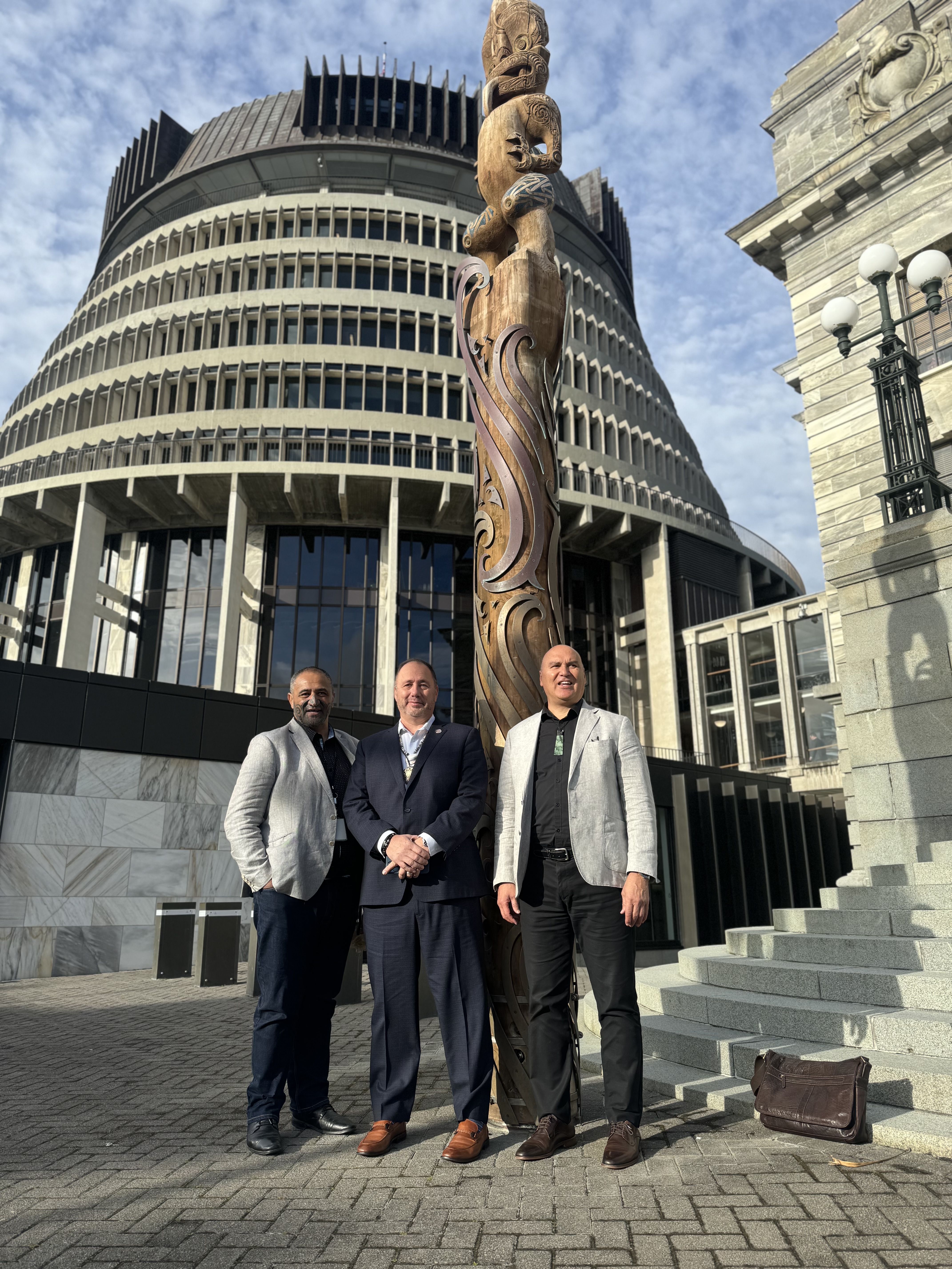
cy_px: 634
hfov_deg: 56.8
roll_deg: -0.5
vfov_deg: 71.6
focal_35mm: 24
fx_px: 880
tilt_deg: +17.7
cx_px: 476
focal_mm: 6.76
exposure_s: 1/2105
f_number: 1.78
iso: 80
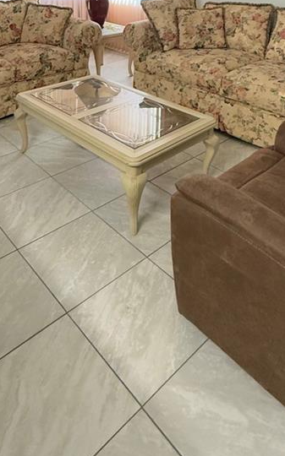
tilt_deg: -4.9
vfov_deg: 46.5
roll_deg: -0.9
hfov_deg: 38.3
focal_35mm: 33
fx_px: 411
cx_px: 134
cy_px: -19
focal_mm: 2.22
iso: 640
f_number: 2.2
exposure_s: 1/120
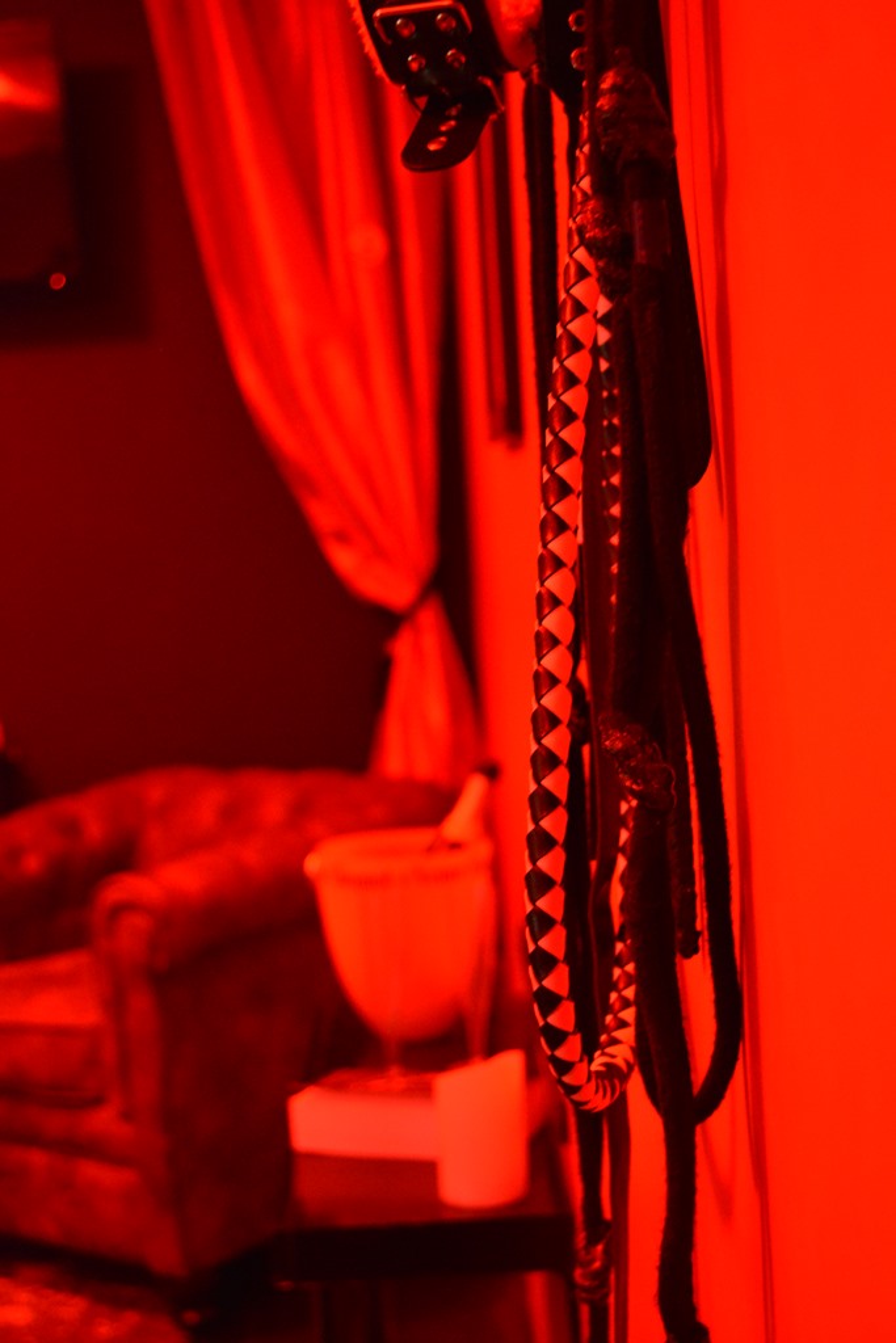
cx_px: 448
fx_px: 2127
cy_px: 672
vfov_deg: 35.0
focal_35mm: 57
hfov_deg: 23.8
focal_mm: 38
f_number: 4.8
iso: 3200
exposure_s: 1/8
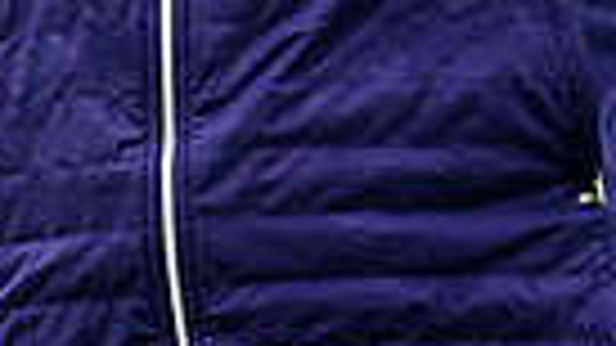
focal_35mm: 1031
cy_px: -643
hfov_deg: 2.1
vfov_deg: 1.2
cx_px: -642
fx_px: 16837
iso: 1000
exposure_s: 1/1600
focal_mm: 200
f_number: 4
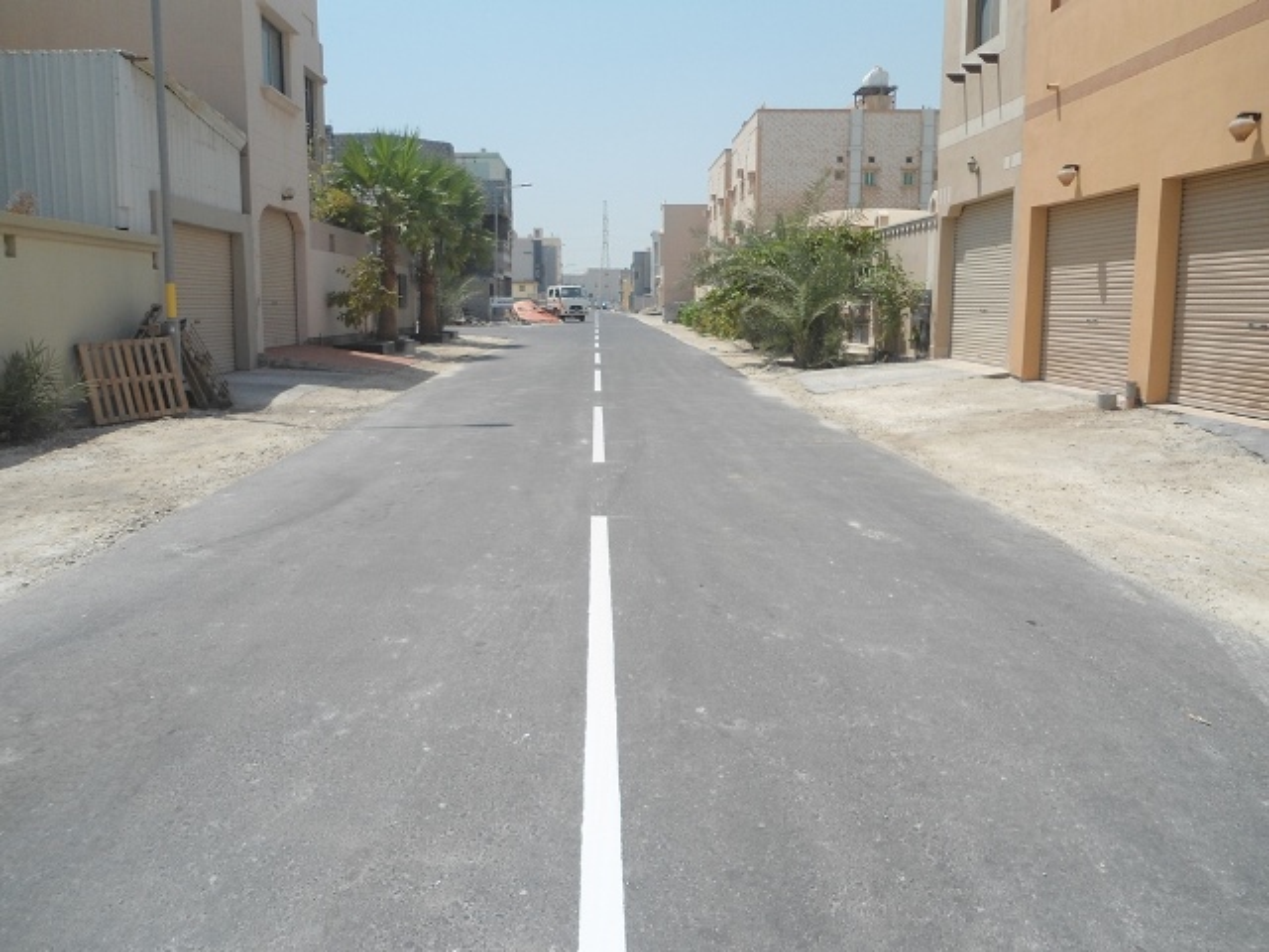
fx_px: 953
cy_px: 476
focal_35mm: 26
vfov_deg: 53.1
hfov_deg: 67.3
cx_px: 634
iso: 80
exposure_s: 1/250
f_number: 8
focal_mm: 4.7
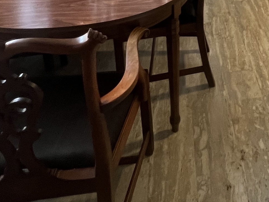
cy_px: -56
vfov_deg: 29.0
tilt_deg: -16.1
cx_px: 246
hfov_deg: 41.8
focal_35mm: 41
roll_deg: -1.6
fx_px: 319
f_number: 1.8
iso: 320
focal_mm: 1.57
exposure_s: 1/60
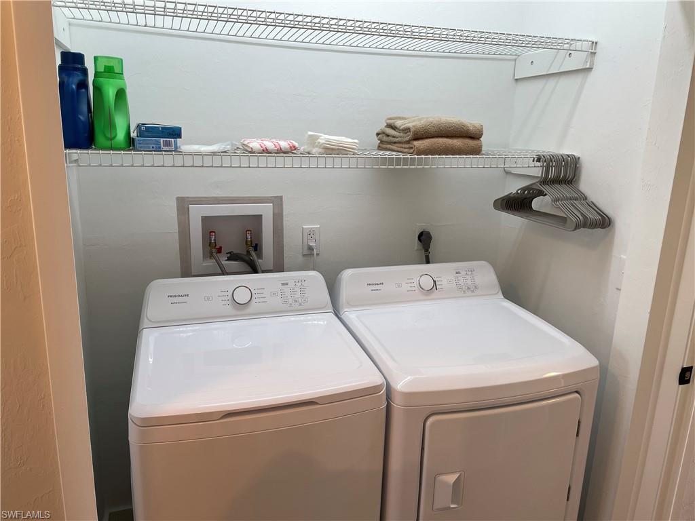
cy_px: 260
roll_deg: -2.3
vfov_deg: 53.1
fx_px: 522
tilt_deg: -13.0
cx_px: 348
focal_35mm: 26
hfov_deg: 67.3
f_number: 1.6
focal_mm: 4.2
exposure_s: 1/120
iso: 50
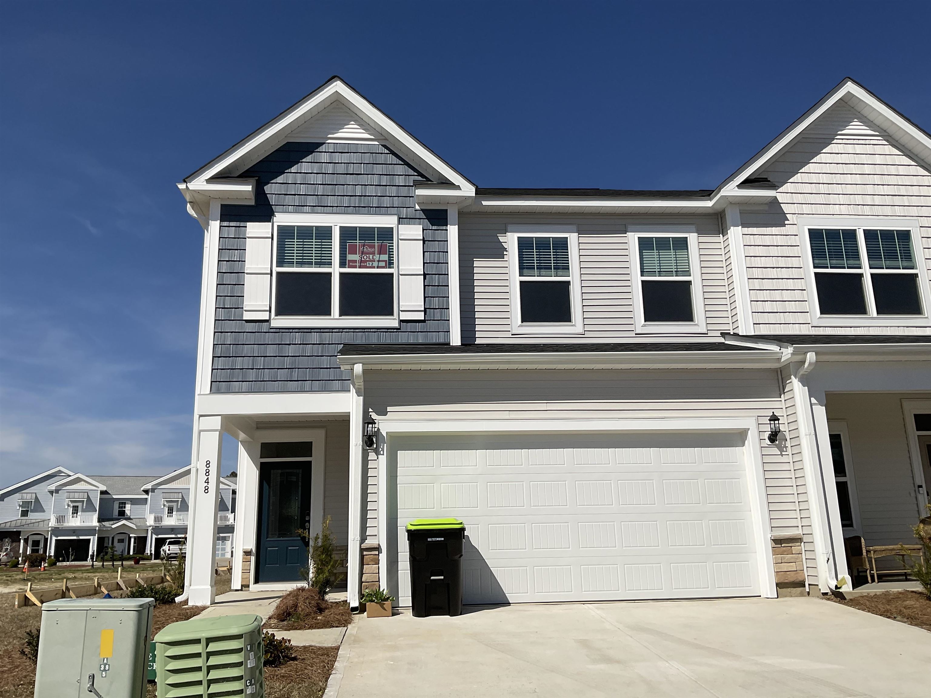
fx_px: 780
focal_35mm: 29
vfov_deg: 48.2
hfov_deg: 61.7
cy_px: 349
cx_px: 466
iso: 20
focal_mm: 3
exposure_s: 1/5814
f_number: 1.8
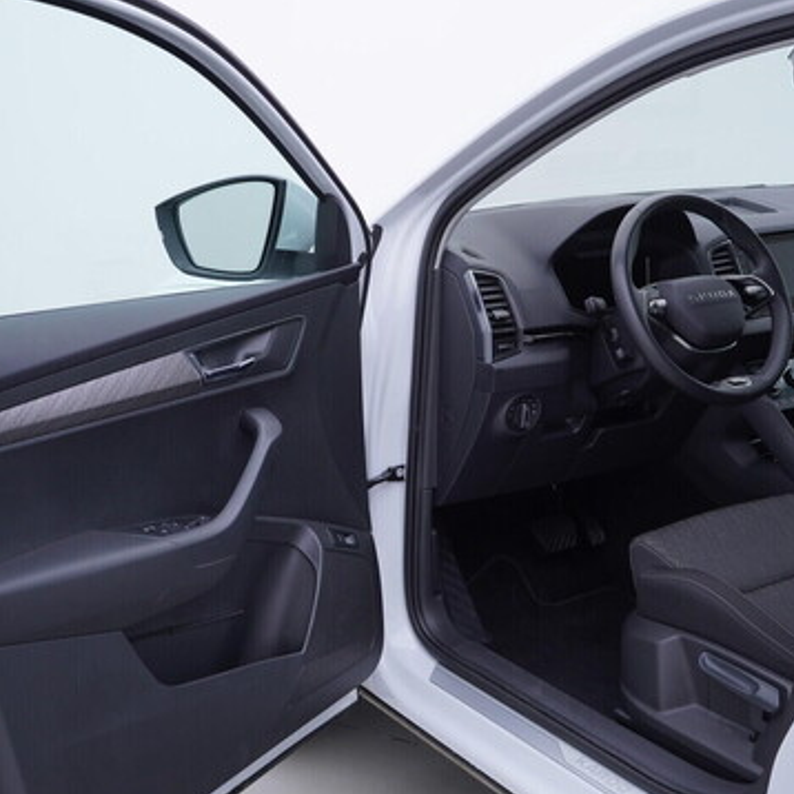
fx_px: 1220
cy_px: 391
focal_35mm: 47
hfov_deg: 36.0
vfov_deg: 36.1
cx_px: 359
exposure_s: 1/60
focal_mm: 24
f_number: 3.5
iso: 125
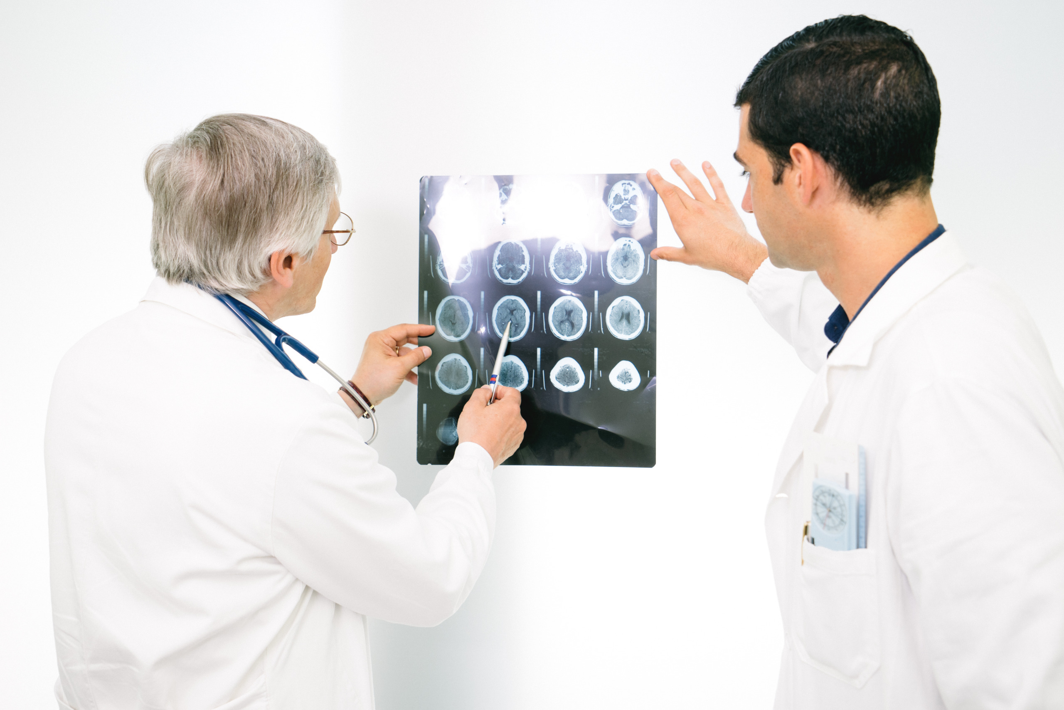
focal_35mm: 43
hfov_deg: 45.4
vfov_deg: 31.2
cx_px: 532
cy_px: 355
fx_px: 1271
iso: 80
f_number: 4
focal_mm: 43
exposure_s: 1/80
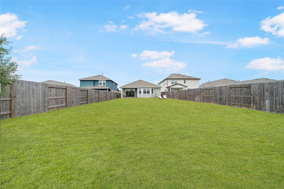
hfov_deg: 104.3
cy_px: 94
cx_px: 142
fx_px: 110
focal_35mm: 14
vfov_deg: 81.2
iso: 320
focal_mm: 14
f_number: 8
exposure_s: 1/2000
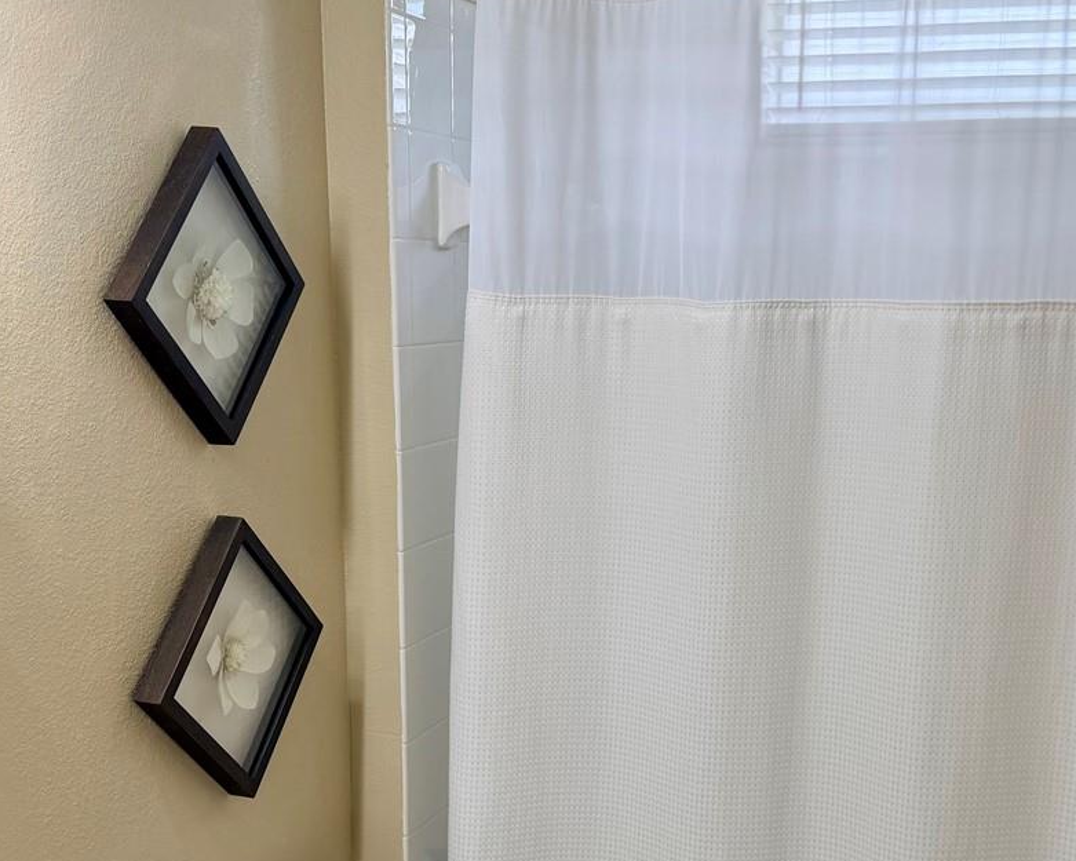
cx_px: 635
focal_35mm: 48
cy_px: 617
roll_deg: -1.6
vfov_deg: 31.0
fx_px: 1529
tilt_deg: -13.7
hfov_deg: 38.6
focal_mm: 6.76
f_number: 1.78
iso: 80
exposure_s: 1/134
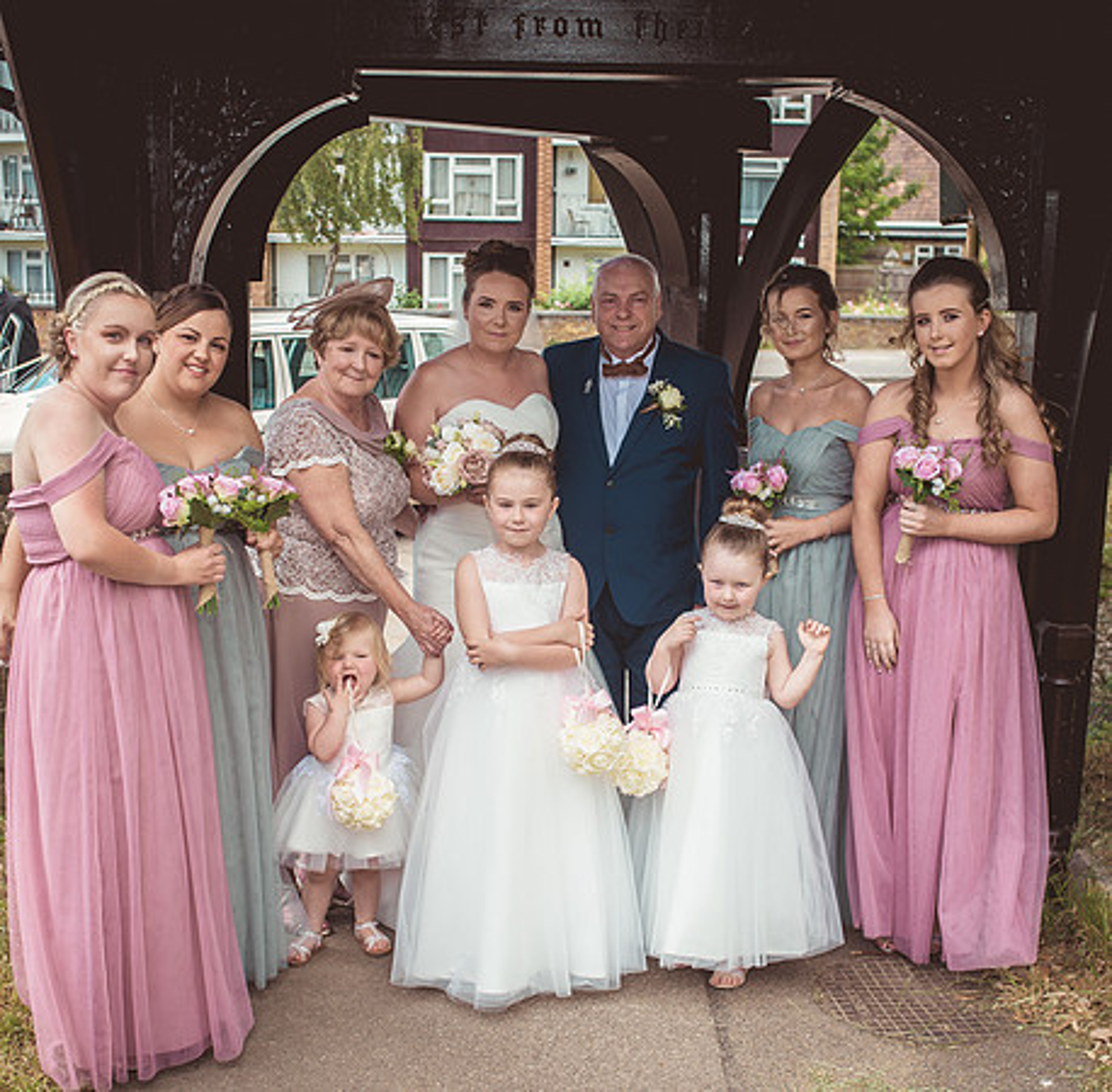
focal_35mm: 47
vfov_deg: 35.6
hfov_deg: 36.2
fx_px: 1699
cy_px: 579
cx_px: 516
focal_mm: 35
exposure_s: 1/250
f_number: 4
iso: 100
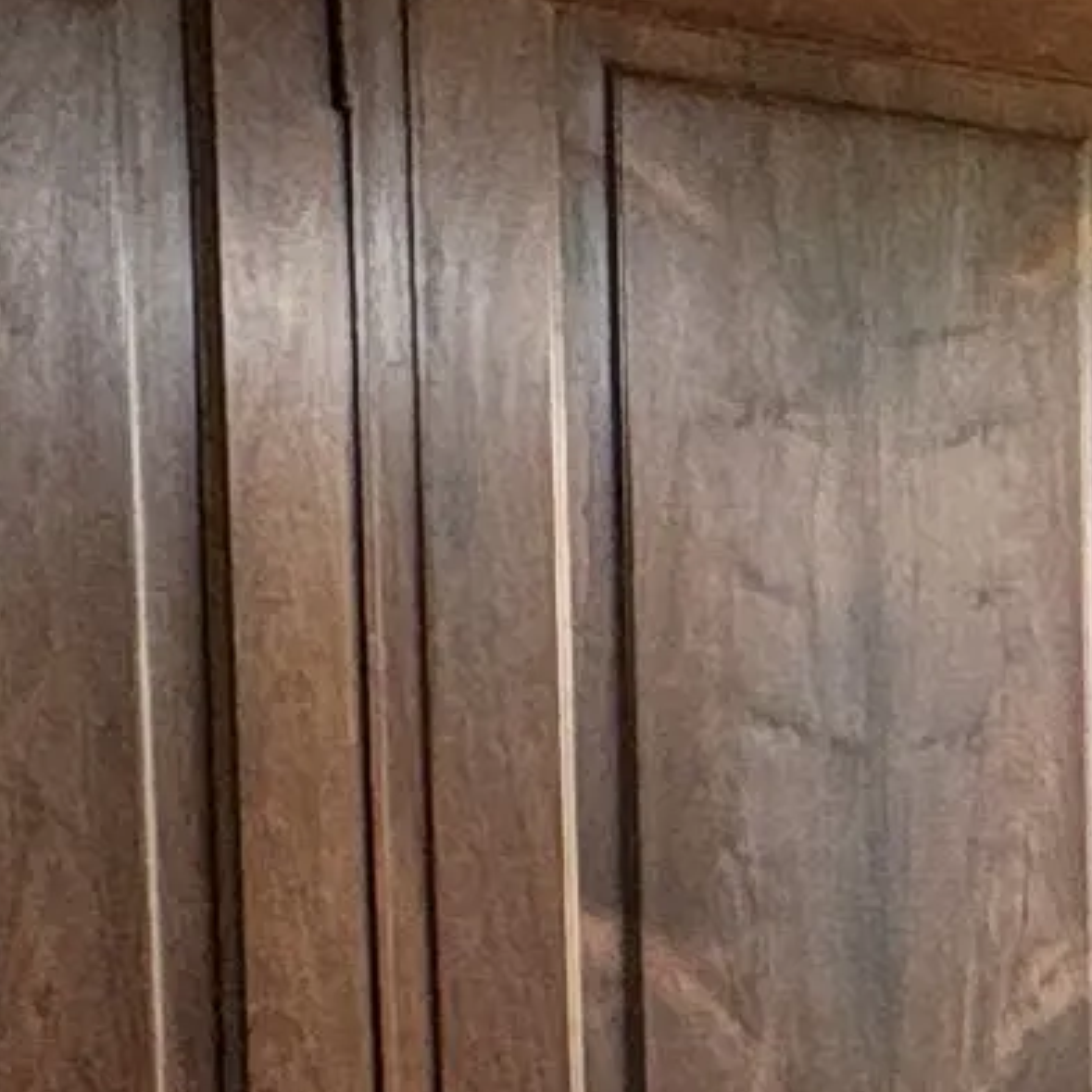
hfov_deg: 11.9
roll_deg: -0.2
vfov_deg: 13.3
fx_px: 4533
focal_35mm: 127
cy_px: 1403
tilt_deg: -6.1
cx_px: 2367
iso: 160
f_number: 2.2
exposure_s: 1/60
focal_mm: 2.22
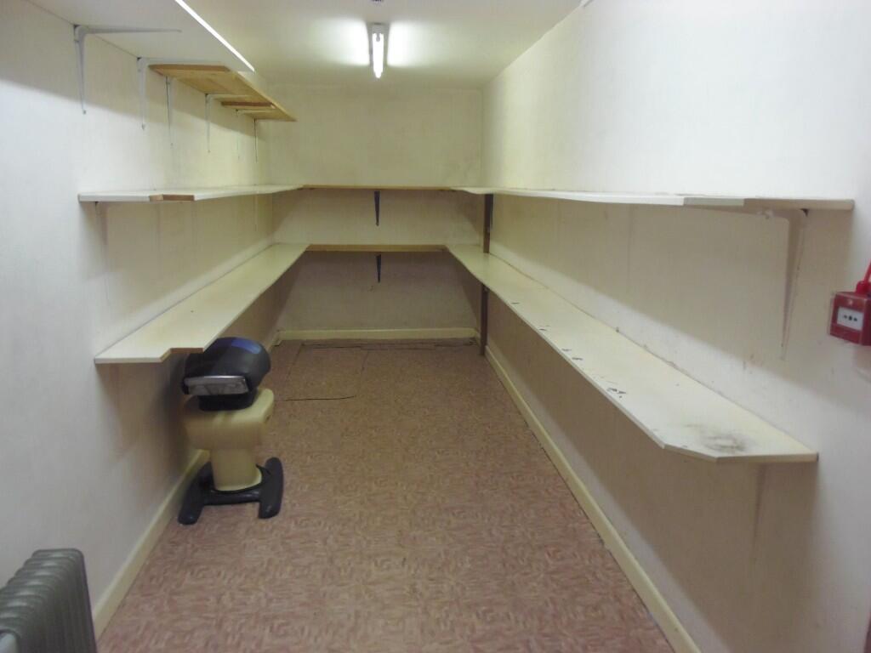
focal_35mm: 24
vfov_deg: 56.8
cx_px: 436
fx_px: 604
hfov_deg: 71.6
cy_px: 326
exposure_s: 1/10
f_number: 2.9
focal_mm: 4.3
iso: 250
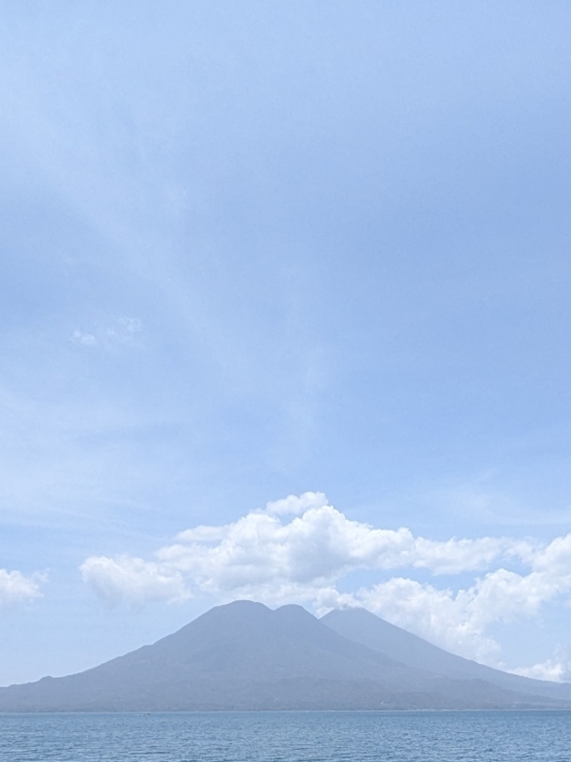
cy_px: 645
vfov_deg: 40.6
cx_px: 301
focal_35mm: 44
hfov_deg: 32.9
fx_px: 968
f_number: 2.2
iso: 54
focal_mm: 1.85
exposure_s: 1/1718
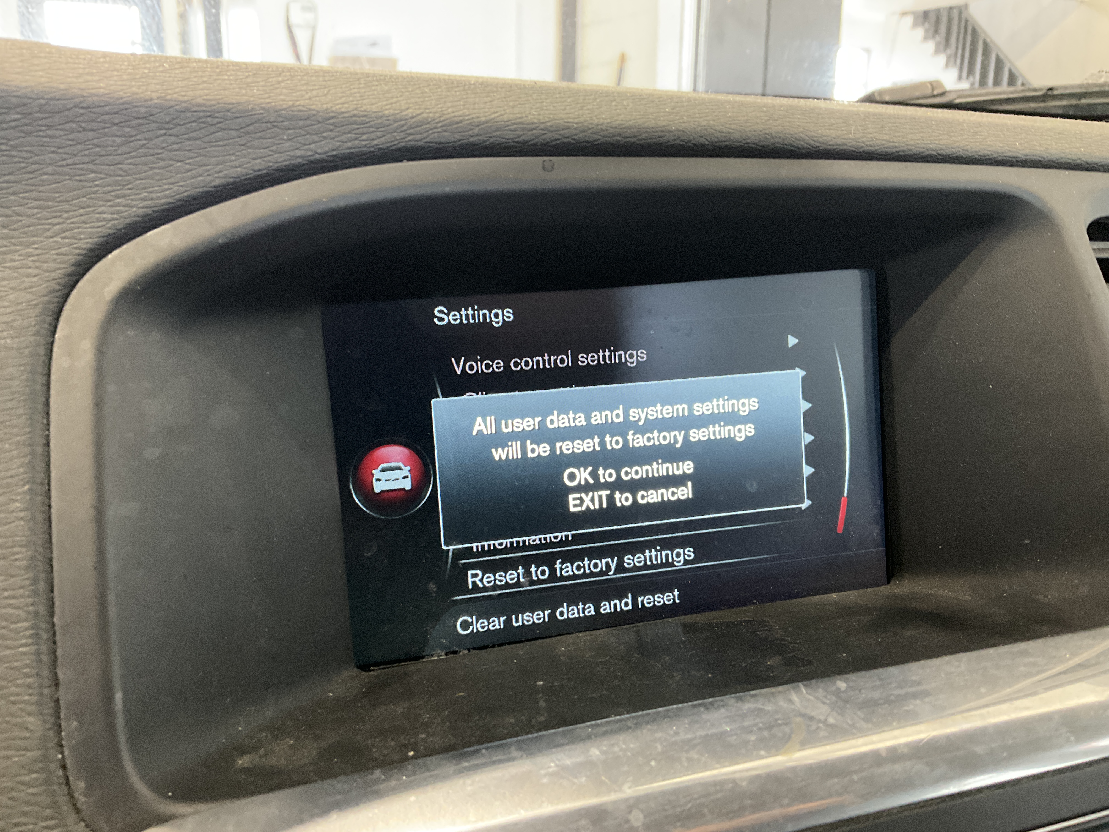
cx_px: 554
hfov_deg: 61.7
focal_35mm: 29
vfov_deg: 48.2
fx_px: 929
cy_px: 416
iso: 250
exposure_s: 1/60
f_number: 1.8
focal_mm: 3
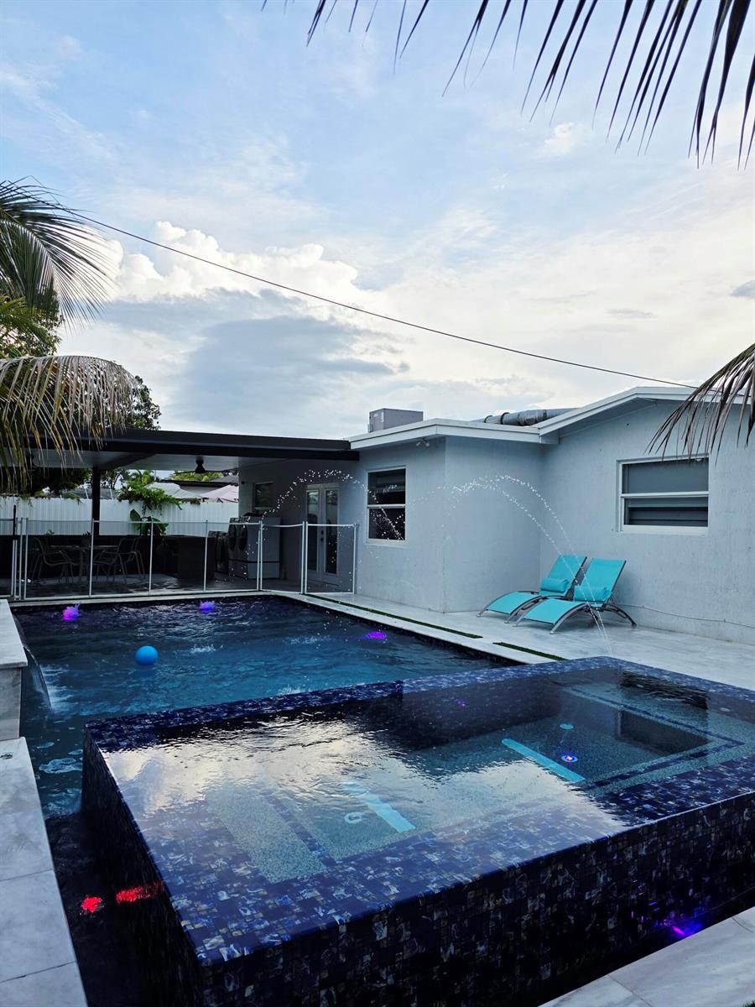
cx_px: 378
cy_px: 504
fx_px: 669
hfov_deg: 58.9
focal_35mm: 23
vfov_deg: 73.9
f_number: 1.7
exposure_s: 1/3333
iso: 80
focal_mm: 6.3
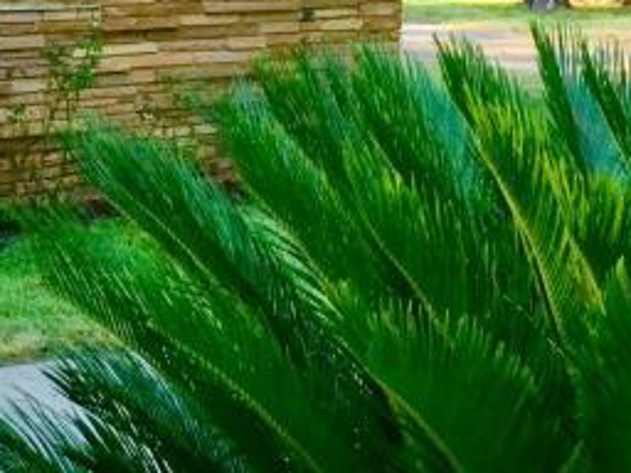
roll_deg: -2.0
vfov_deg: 12.6
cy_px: 2
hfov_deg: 16.9
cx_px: 133
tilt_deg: -2.4
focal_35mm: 116
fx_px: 2115
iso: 32
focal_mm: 4.15
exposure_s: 1/540
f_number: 2.2
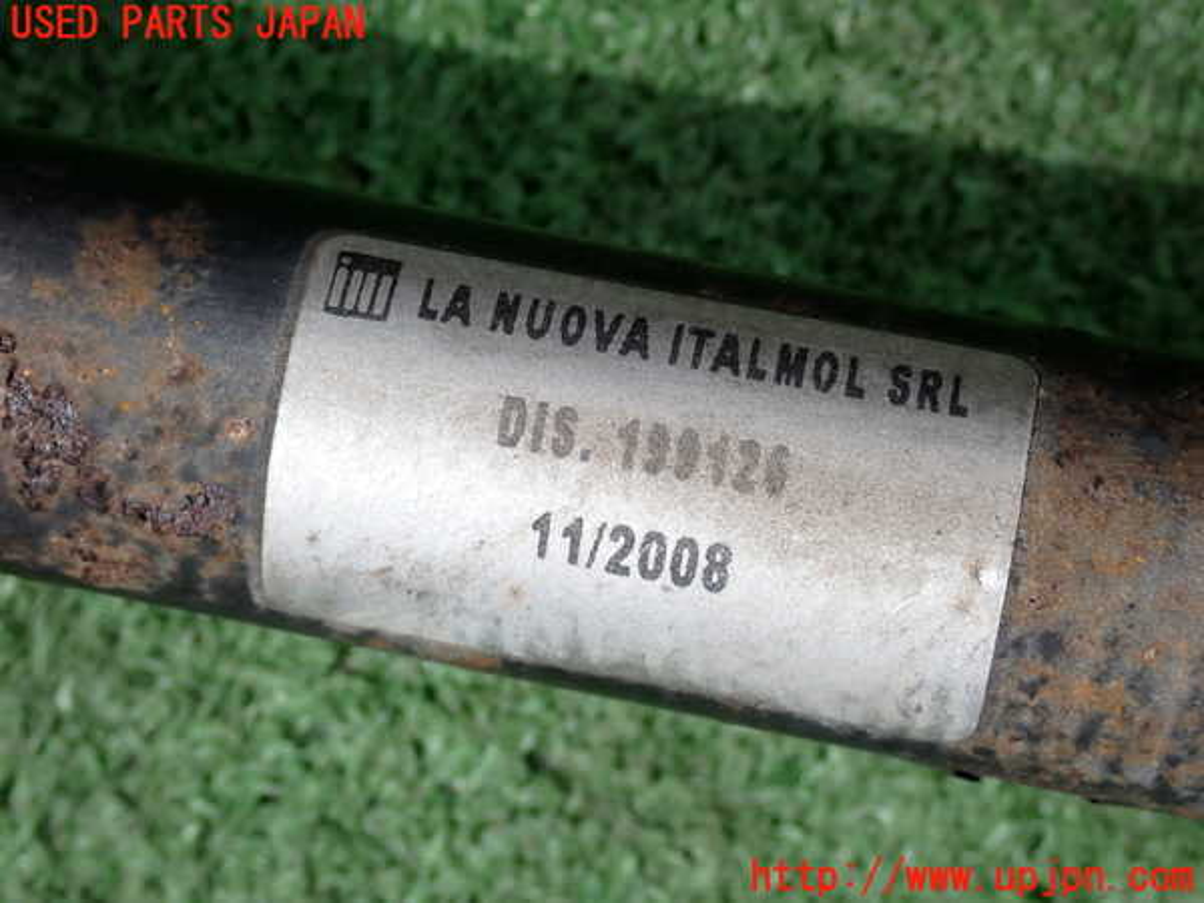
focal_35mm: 82
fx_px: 2852
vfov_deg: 18.0
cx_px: 602
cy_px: 452
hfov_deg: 23.8
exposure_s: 1/320
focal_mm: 14.62
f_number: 5.6
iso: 100
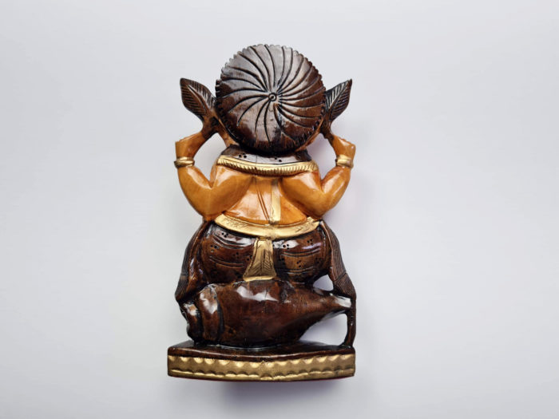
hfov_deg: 67.3
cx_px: 280
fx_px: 420
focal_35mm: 26
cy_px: 210
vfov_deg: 53.1
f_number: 1.8
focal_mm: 5.4
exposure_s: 1/193
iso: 50
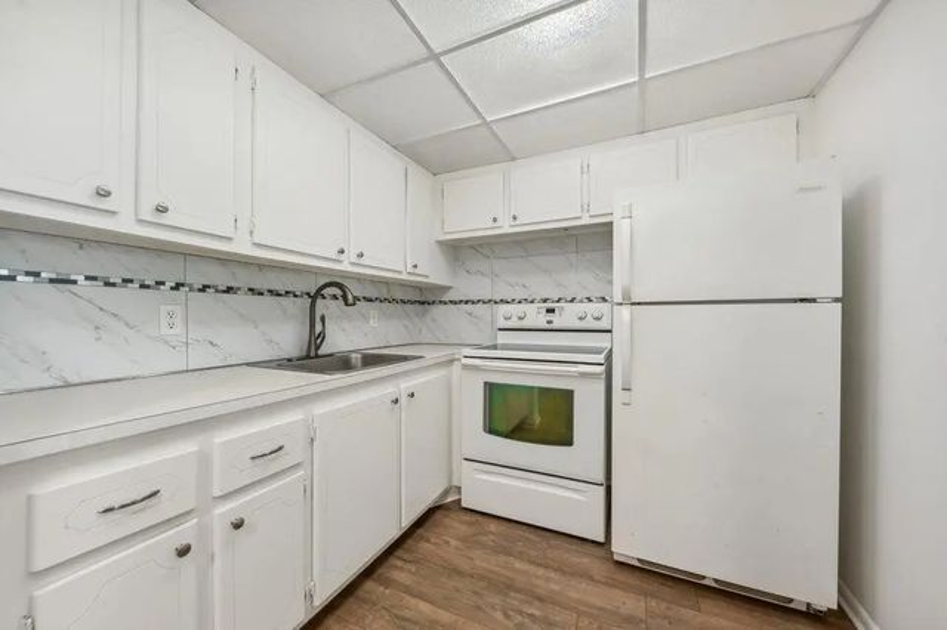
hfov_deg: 108.4
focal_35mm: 13
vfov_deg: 85.4
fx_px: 342
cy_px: 315
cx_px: 474
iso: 100
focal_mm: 13
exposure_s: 1/6
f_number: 8
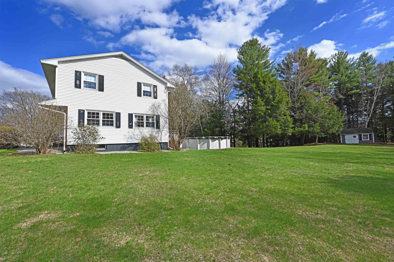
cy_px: 131
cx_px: 197
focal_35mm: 16
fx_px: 170
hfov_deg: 98.5
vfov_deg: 75.5
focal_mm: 15.5
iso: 500
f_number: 14
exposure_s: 1/400
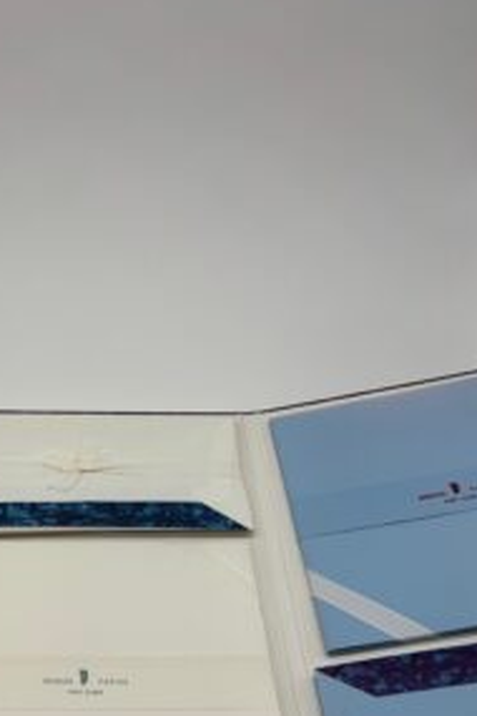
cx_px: 88
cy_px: 470
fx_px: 815
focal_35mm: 41
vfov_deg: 46.8
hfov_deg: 31.7
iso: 50
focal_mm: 5.96
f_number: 1.6
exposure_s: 1/495
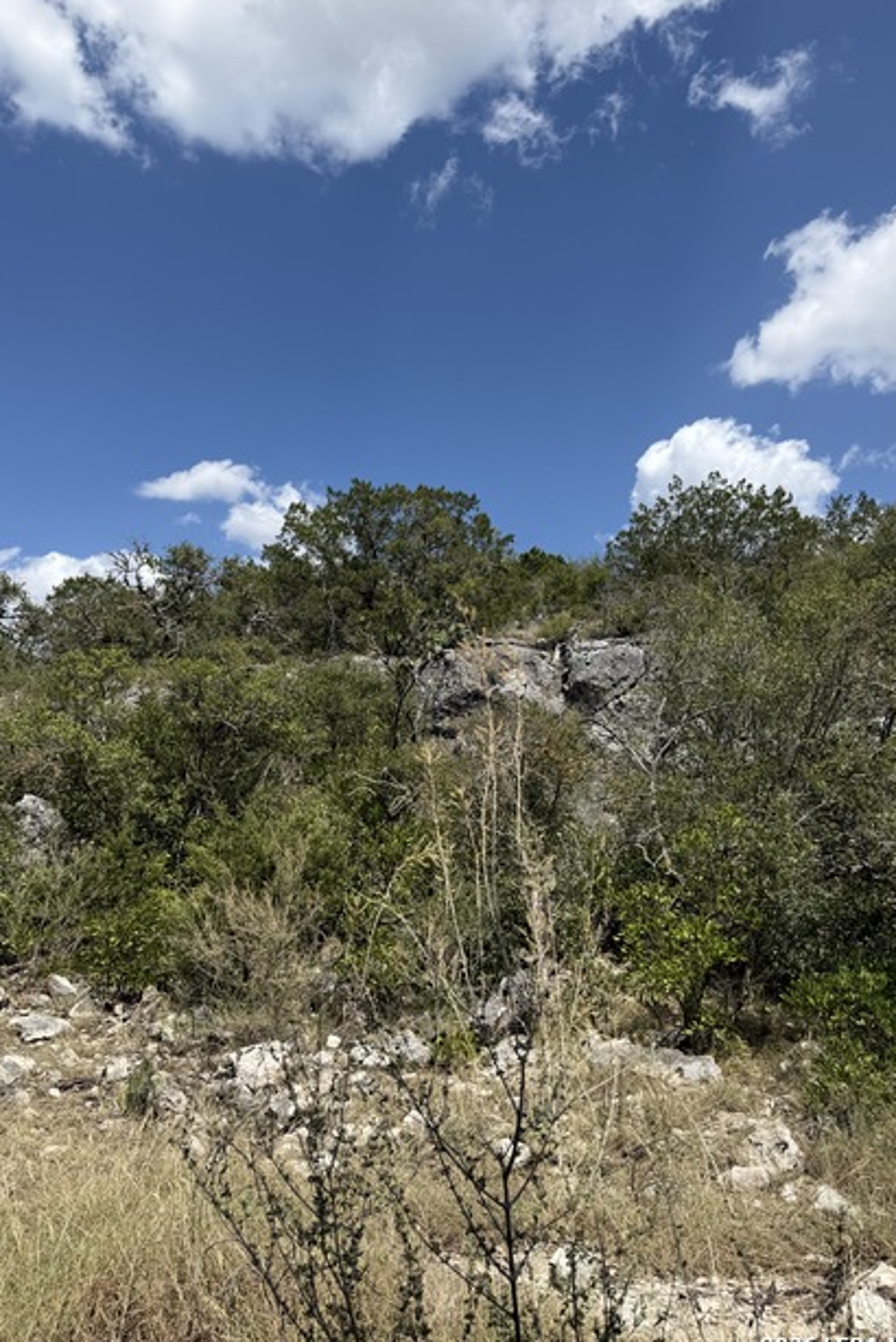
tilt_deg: +11.7
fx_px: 969
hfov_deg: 49.6
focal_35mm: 26
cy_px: 658
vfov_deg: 69.4
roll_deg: +0.0
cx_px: 411
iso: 80
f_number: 1.78
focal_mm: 6.76
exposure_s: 1/4975
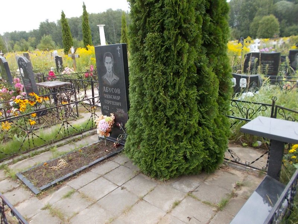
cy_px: 112
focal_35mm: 26
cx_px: 149
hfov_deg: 67.3
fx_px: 224
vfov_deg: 53.1
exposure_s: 1/320
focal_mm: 4.6
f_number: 3.2
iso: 80
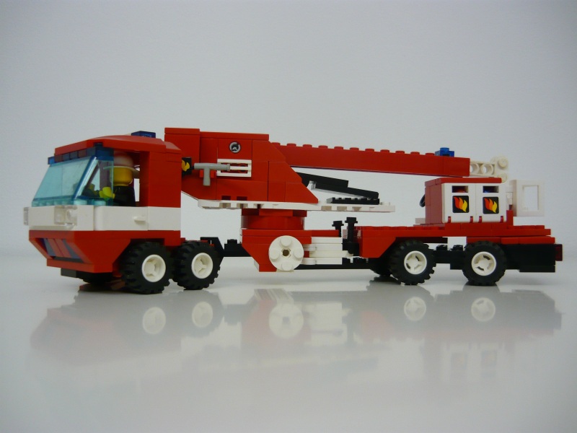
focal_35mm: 33
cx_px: 288
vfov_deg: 42.9
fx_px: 550
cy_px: 216
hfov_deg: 55.4
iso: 160
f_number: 2.8
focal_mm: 5.5
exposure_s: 1/30
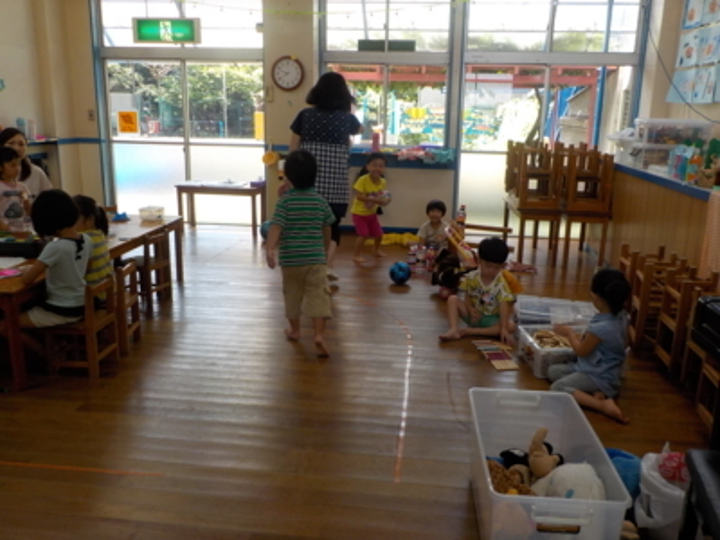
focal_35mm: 30
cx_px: 360
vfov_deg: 46.8
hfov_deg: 60.0
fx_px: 624
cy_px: 270
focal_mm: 4.1
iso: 125
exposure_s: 1/80
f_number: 3.3
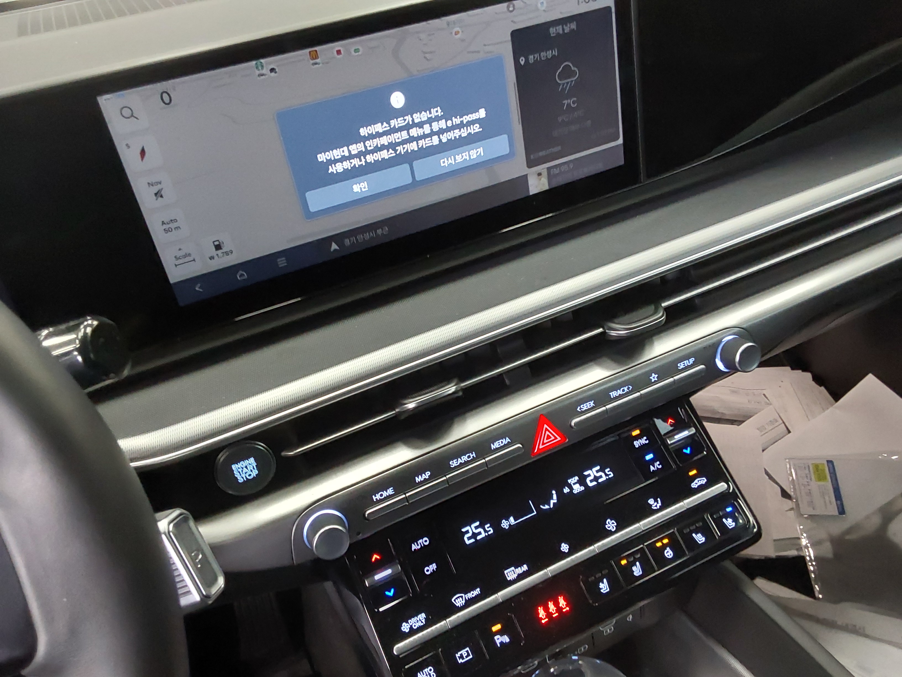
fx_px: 730
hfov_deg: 63.4
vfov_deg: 49.7
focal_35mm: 28
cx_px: 451
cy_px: 338
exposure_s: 1/30
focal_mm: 2.91
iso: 320
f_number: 1.9
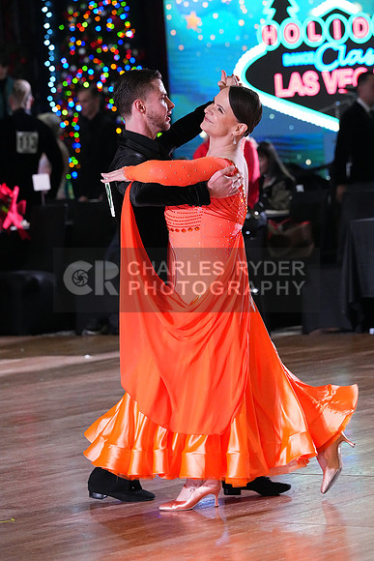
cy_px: 280
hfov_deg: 7.5
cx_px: 187
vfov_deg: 11.3
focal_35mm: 182
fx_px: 2834
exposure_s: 1/400
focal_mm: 182
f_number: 5.6
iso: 10000
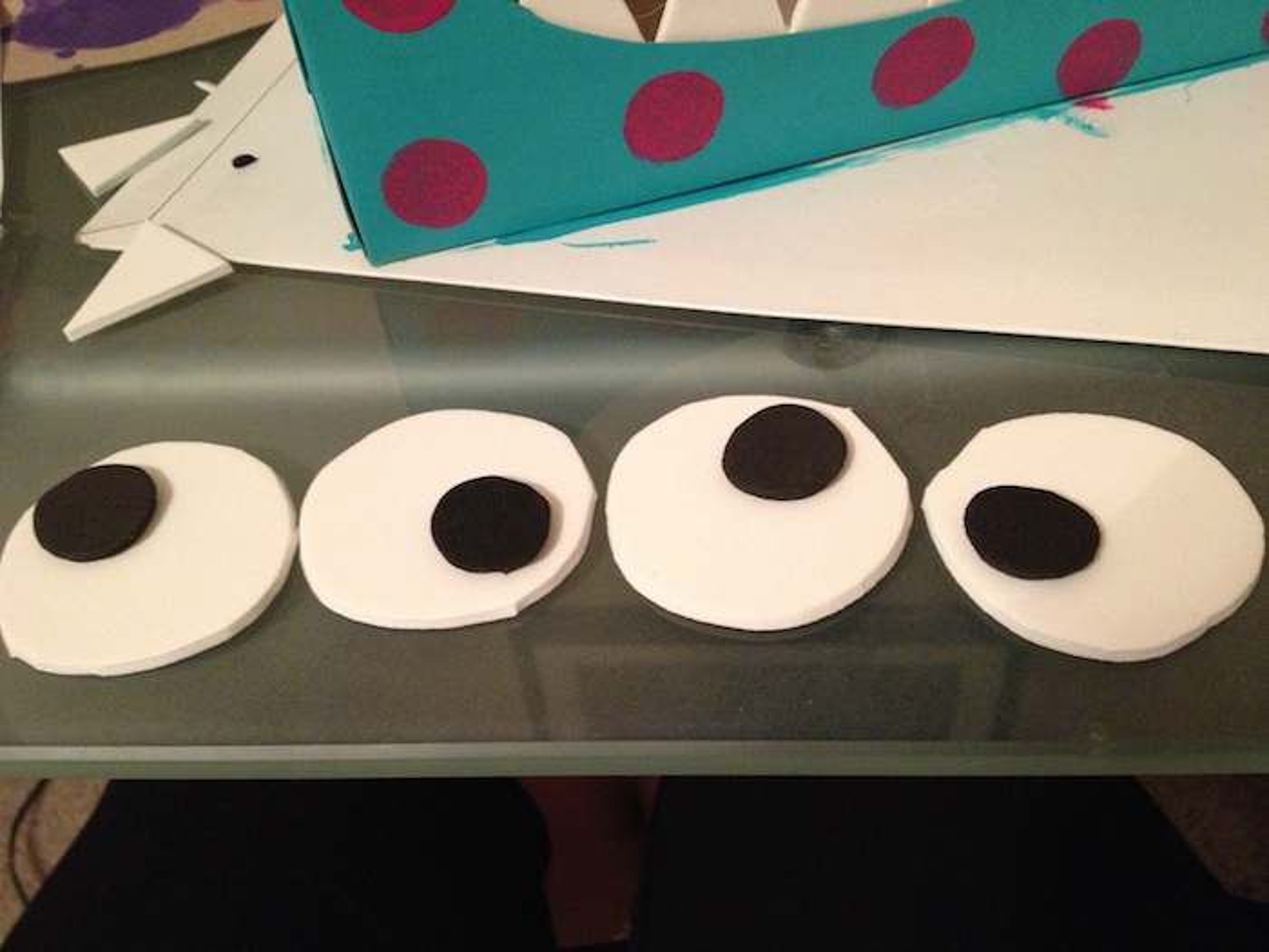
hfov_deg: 52.6
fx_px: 1283
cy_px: 476
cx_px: 634
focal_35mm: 35
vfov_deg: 40.7
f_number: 2.4
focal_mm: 4.28
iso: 500
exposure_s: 1/15
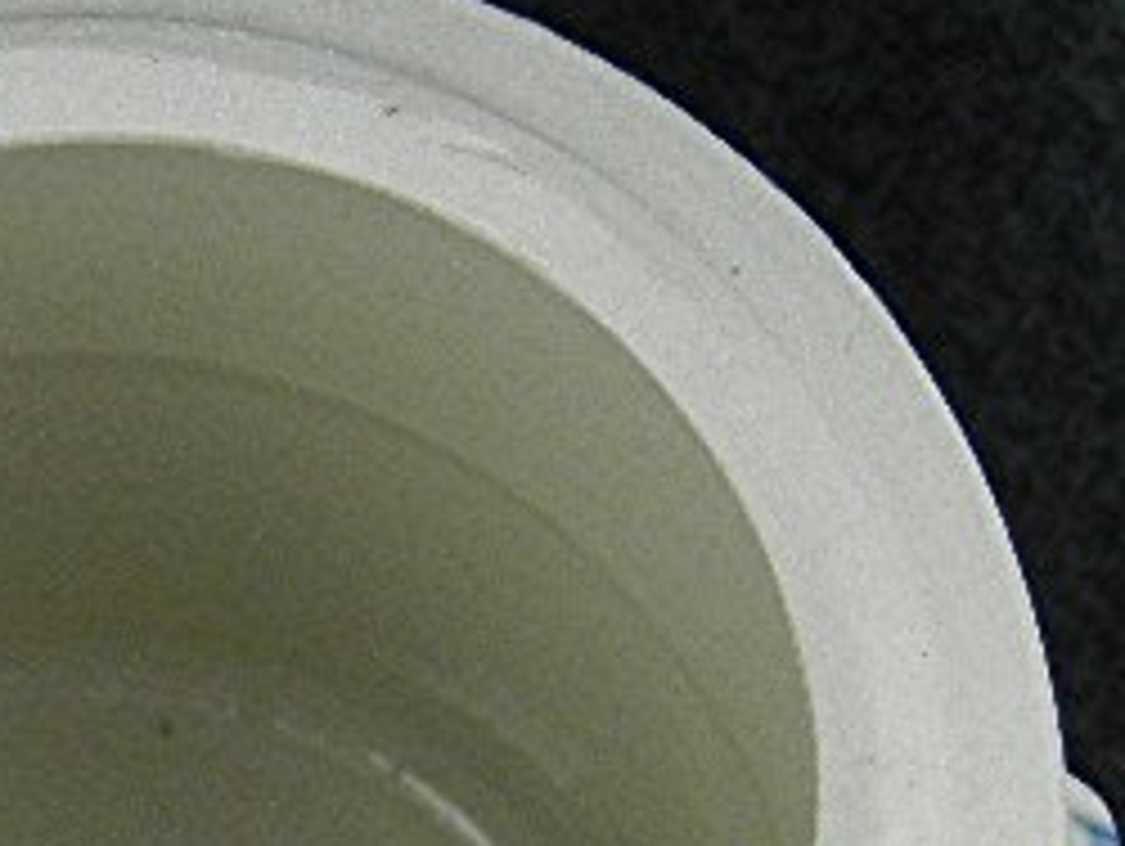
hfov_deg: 16.9
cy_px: 909
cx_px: 153
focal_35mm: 115
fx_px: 3741
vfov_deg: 12.7
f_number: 3.8
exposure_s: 1/31
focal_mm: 8.1
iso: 400
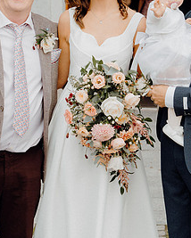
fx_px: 805
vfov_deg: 16.8
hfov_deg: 13.5
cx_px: 148
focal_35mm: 114
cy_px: 77
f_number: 5
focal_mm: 56
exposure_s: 1/160
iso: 125
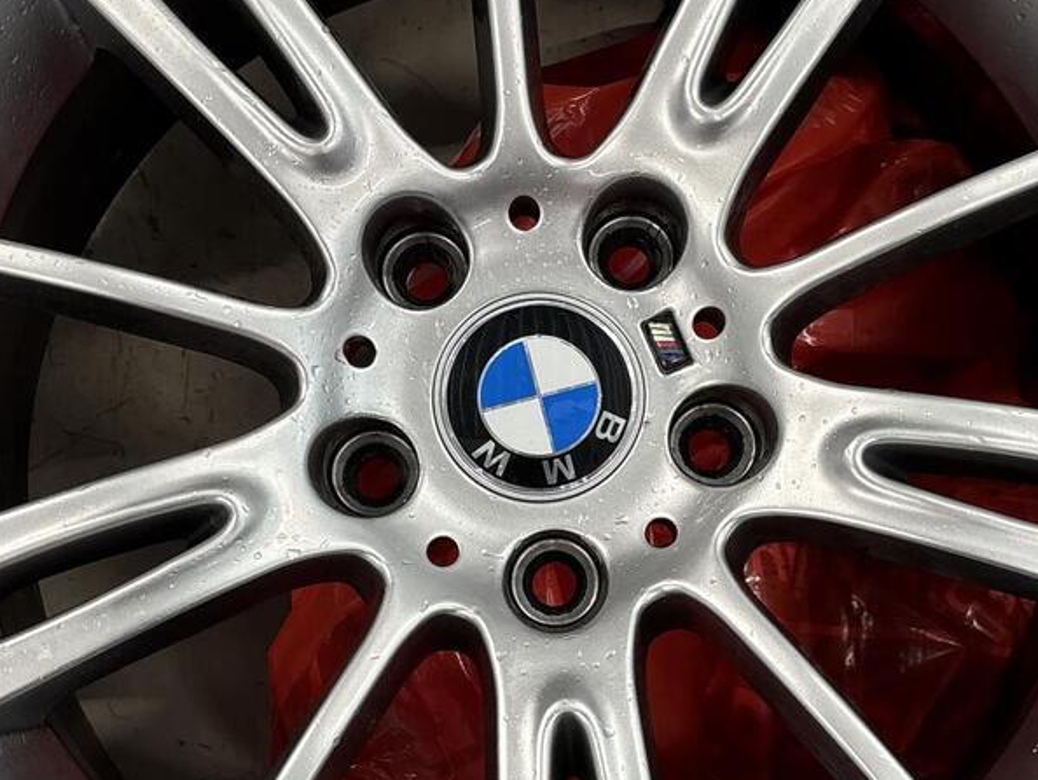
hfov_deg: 30.7
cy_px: 428
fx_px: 1890
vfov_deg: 23.3
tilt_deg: -70.3
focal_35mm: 63
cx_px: 571
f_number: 1.6
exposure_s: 1/100
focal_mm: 5.96
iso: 100
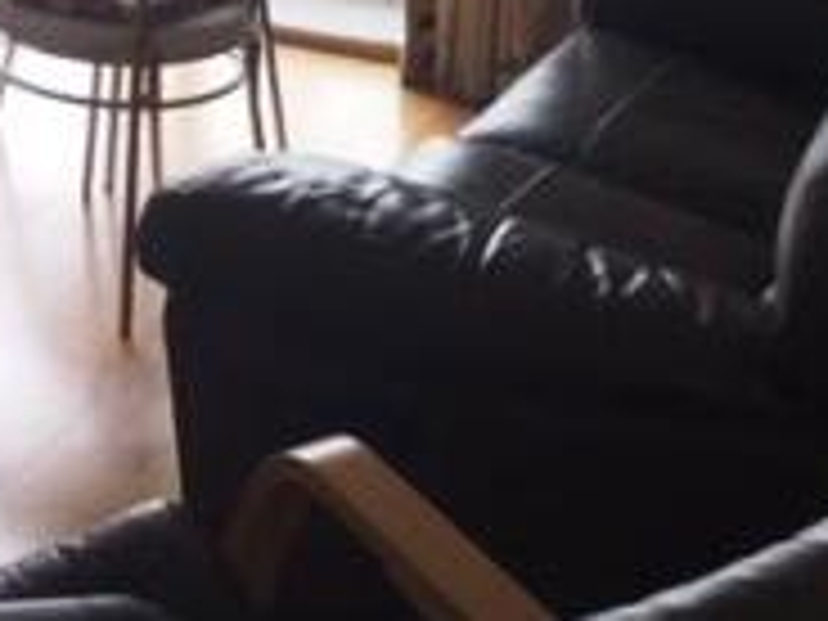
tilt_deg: -9.5
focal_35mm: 92
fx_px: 2201
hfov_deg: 20.5
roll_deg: -1.1
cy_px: -290
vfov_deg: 15.0
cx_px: -34
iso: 25
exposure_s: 1/100
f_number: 2.2
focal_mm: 4.15
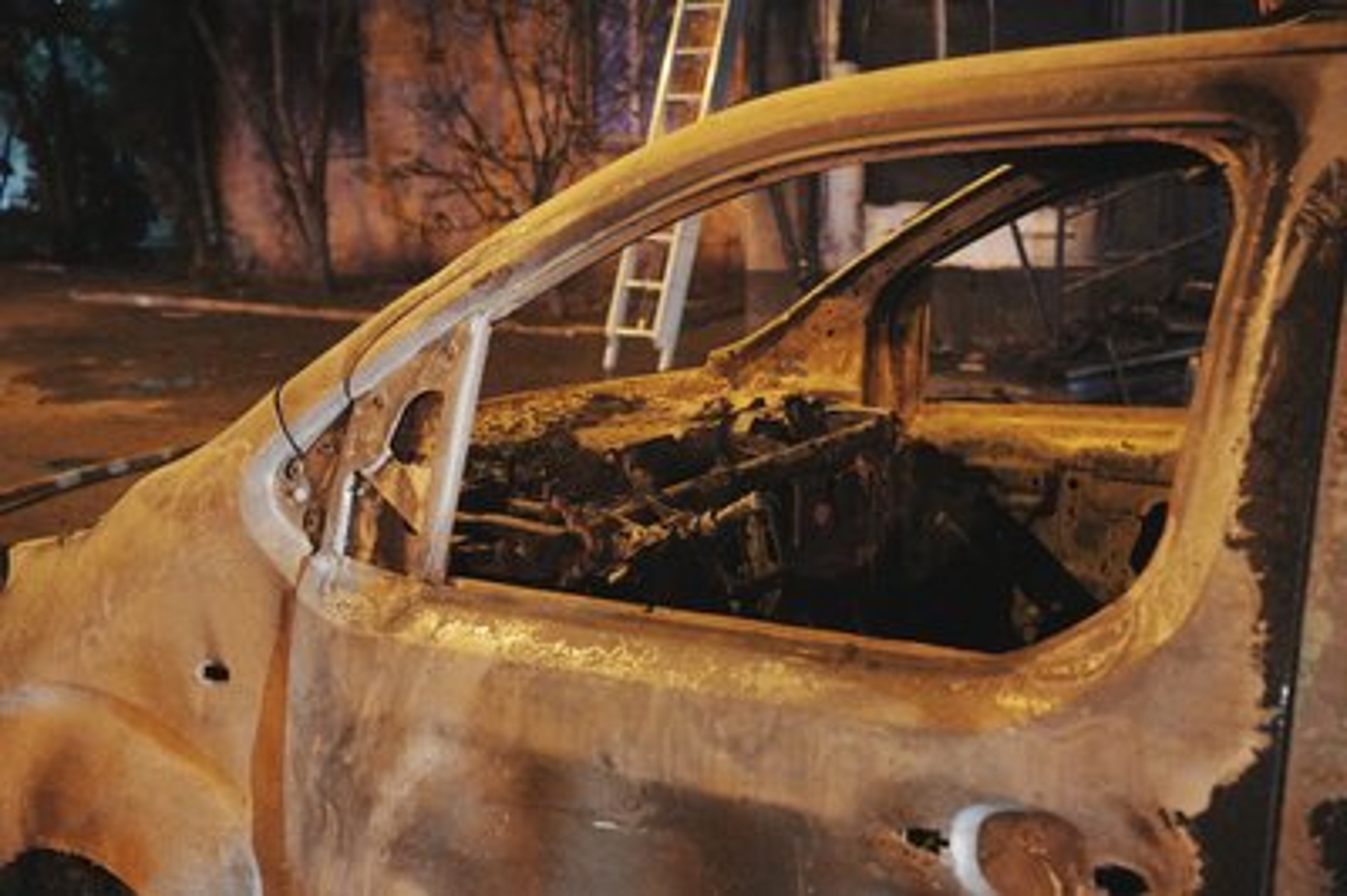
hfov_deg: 51.9
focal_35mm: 37
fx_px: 1383
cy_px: 448
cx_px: 674
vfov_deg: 35.9
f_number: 3.5
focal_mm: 37
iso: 12800
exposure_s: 1/200
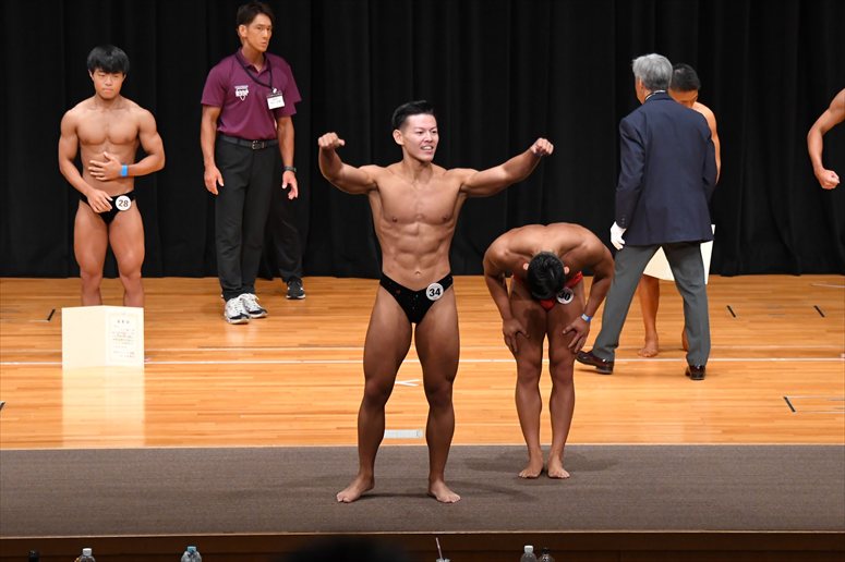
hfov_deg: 11.0
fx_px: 4387
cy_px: 281
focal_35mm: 187
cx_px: 422
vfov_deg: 7.3
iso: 4000
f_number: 5.6
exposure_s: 1/400
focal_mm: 125
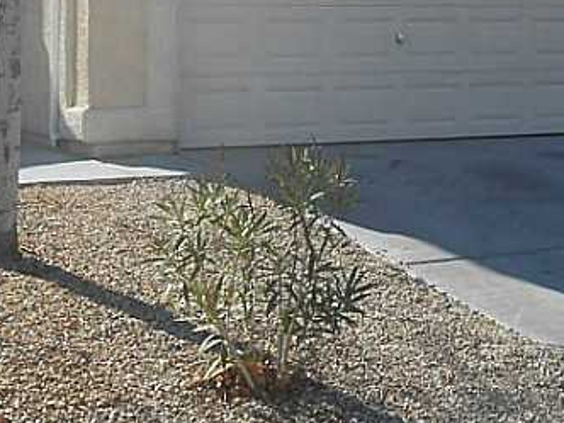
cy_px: -78
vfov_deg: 17.2
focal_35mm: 82
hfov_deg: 23.8
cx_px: 224
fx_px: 1336
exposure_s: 1/500
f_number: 3.9
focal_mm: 6
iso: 80
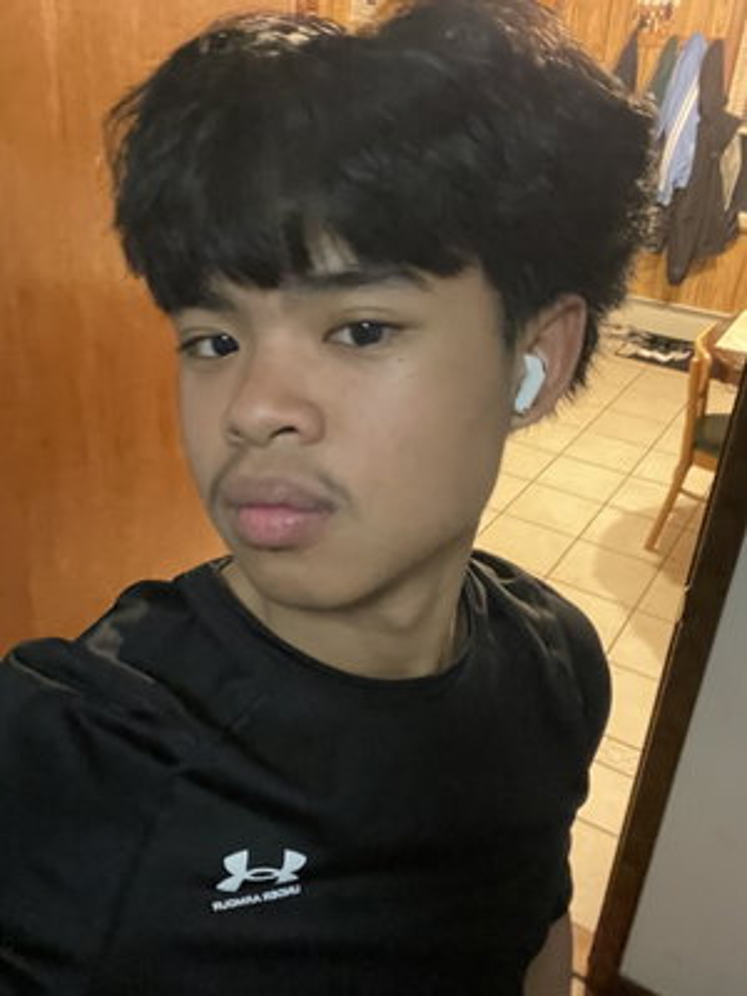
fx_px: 863
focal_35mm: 30
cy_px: 498
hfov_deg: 46.8
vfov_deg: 60.0
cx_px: 374
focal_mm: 2.71
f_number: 2.2
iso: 1250
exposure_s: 1/15
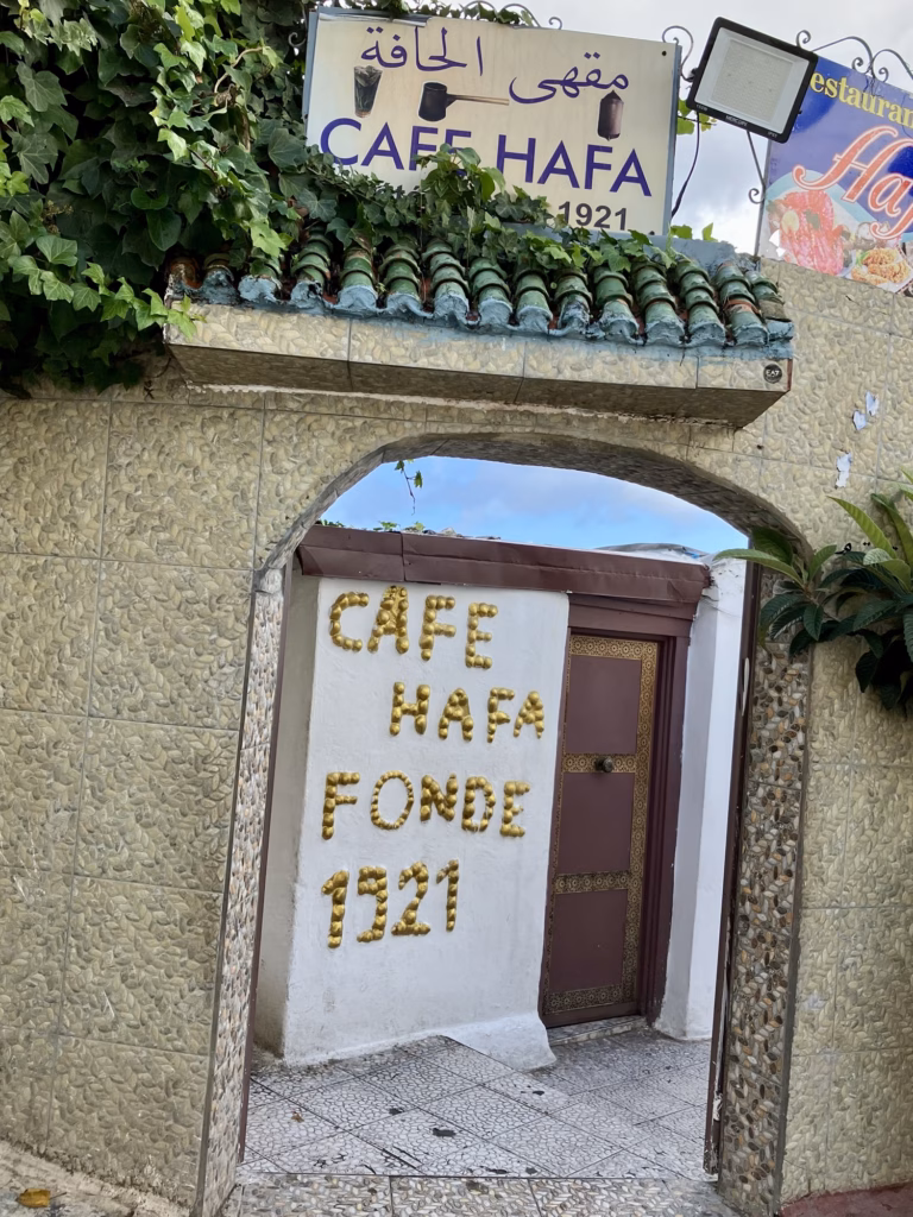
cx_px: 456
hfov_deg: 49.7
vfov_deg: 63.4
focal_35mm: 28
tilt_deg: +4.3
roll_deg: -3.7
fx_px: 985
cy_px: 608
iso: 32
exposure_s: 1/471
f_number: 1.8
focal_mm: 3.99
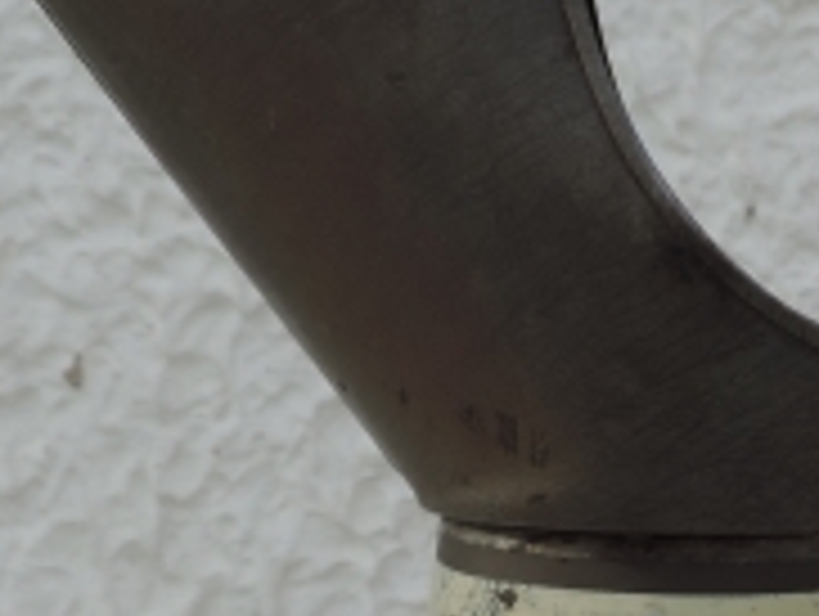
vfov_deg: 18.2
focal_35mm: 79
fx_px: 1872
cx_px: 662
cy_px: 638
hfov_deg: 24.3
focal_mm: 4.3
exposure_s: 1/640
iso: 80
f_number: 3
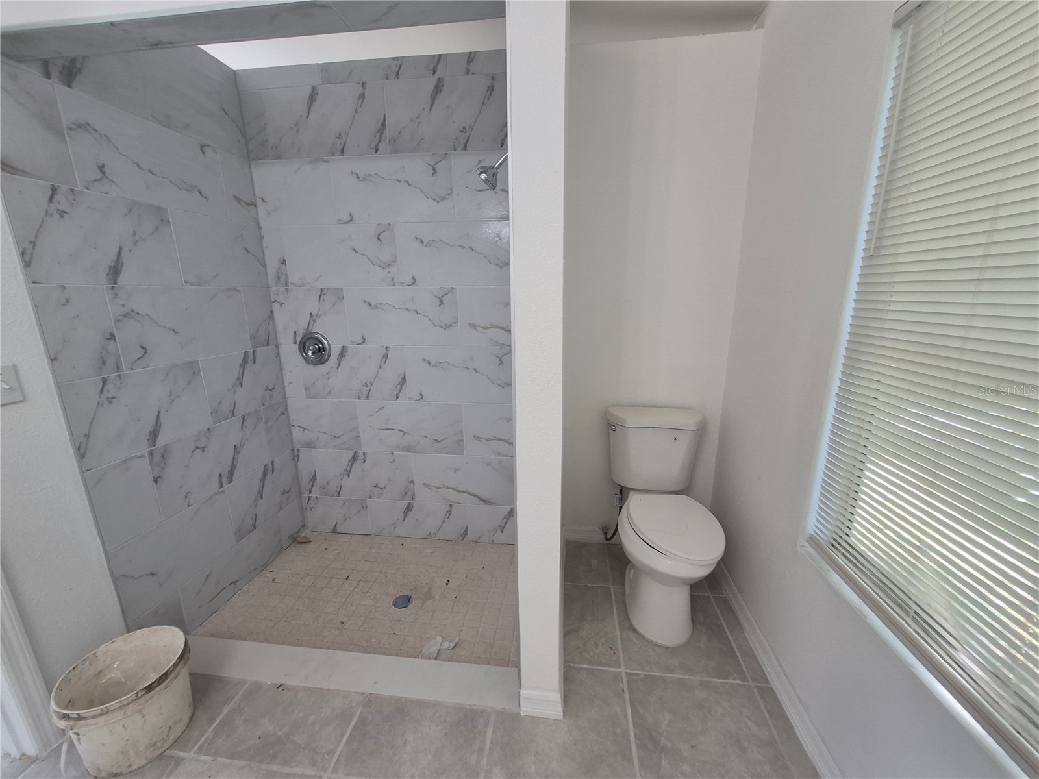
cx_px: 520
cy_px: 390
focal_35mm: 13
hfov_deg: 106.2
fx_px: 390
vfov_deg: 89.9
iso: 100
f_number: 2.2
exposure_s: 1/60
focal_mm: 1.74
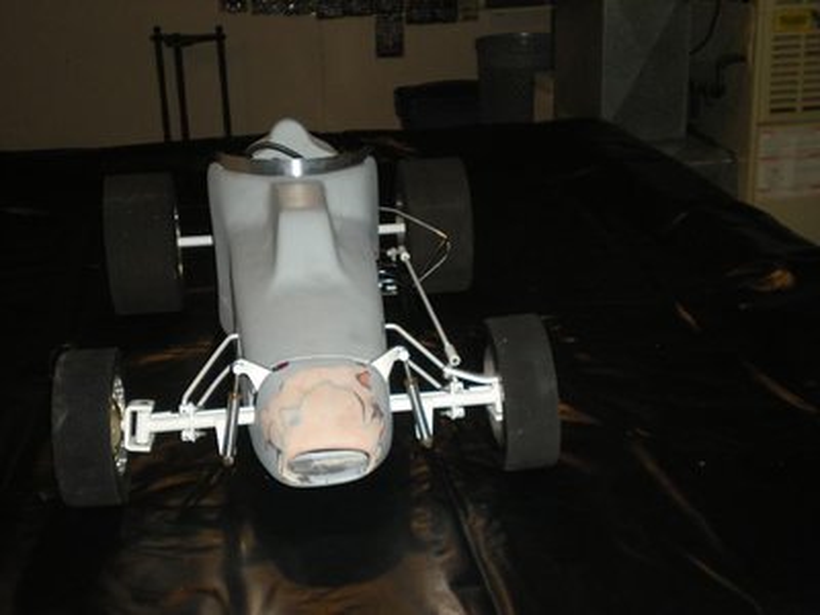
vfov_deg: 26.1
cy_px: 308
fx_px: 1327
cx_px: 410
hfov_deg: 34.3
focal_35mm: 56
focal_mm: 9.3
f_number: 3.9
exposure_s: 1/60
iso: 161
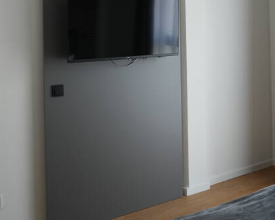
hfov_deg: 42.0
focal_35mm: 44
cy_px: 20
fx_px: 358
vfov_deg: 32.4
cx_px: 129
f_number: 4
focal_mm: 28
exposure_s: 1/160
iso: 1000
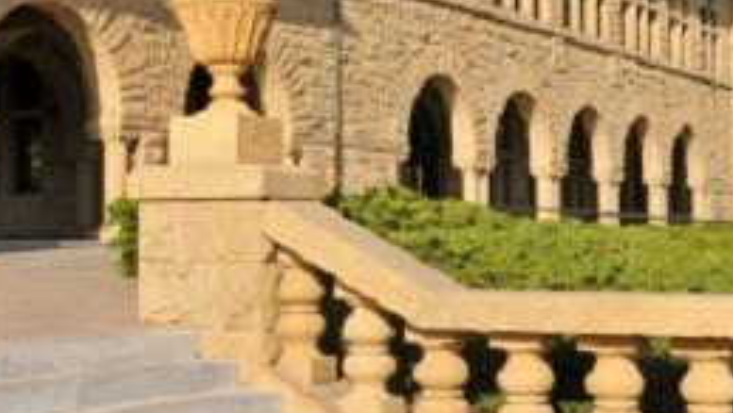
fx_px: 1497
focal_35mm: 77
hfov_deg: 27.5
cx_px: 340
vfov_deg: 15.7
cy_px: 116
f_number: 14
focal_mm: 26
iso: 200
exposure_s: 1/160
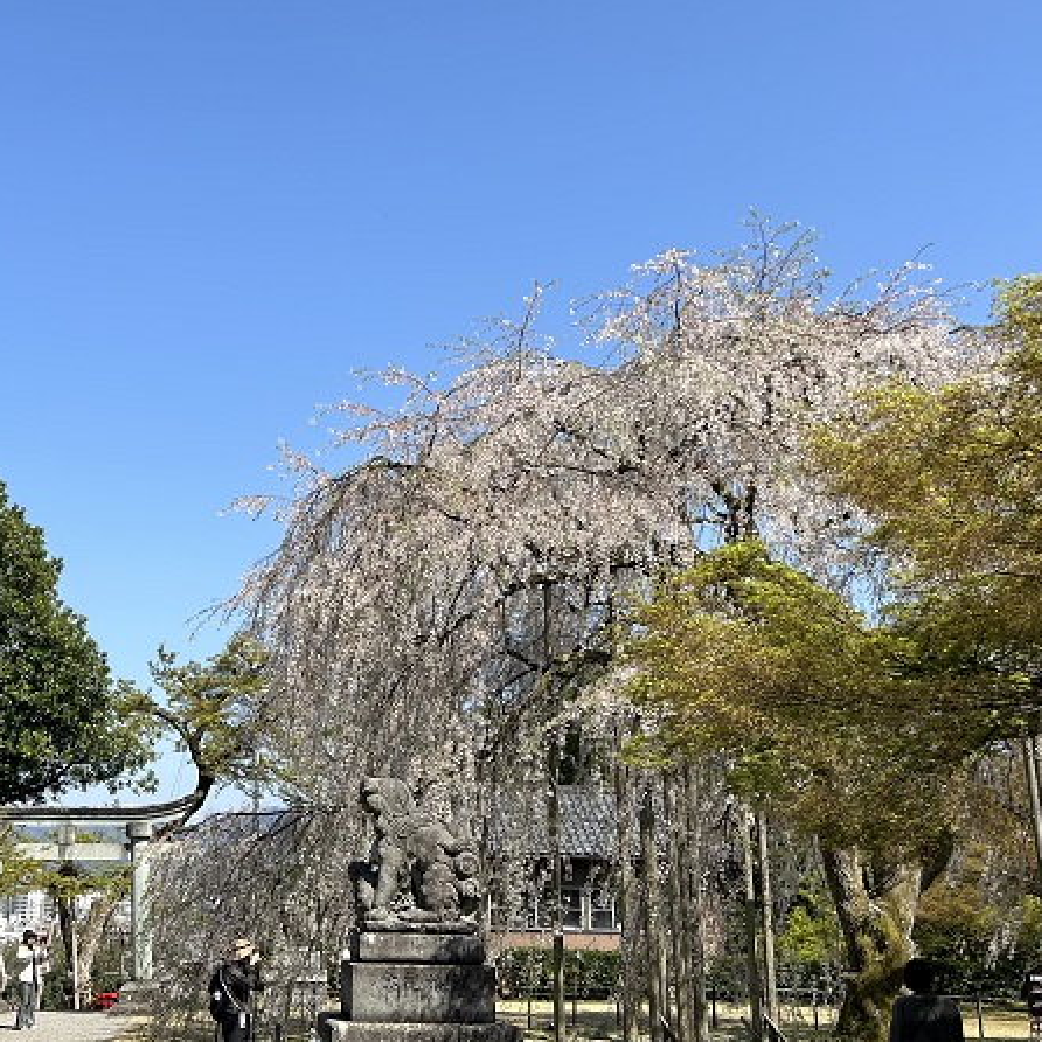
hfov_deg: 39.2
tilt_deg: +14.5
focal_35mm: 42
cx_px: 293
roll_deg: -0.8
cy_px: 450
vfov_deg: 39.9
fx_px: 1430
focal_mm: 5.7
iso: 50
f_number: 1.5
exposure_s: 1/3460
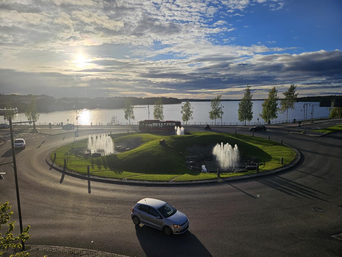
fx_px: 227
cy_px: 128
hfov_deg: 73.9
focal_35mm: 23
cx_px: 171
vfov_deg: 58.9
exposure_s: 1/4629
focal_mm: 5.4
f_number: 1.8
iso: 25
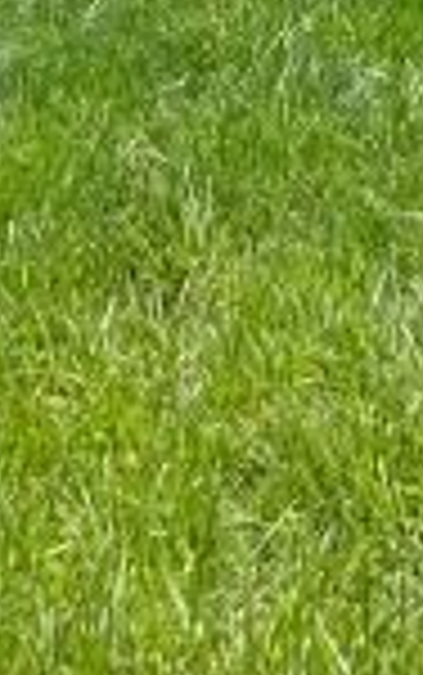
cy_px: -778
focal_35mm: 153
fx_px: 2817
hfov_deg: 8.0
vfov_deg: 11.8
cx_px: 963
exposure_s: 1/125
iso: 400
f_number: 8
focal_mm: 10
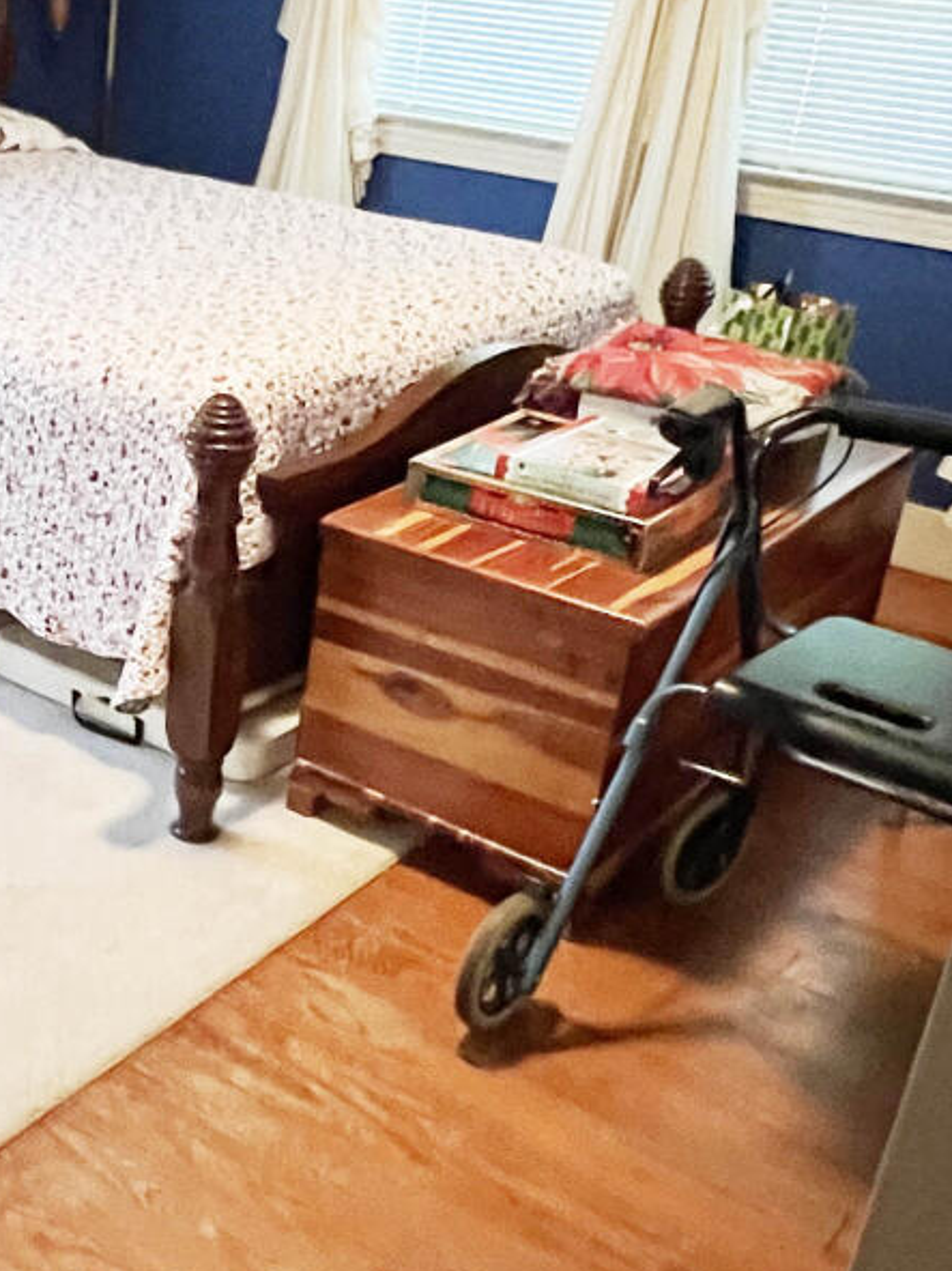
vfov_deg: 42.9
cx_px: 37
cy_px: 665
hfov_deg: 30.9
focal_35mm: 44
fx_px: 1614
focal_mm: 1.57
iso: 1000
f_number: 1.8
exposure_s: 1/40
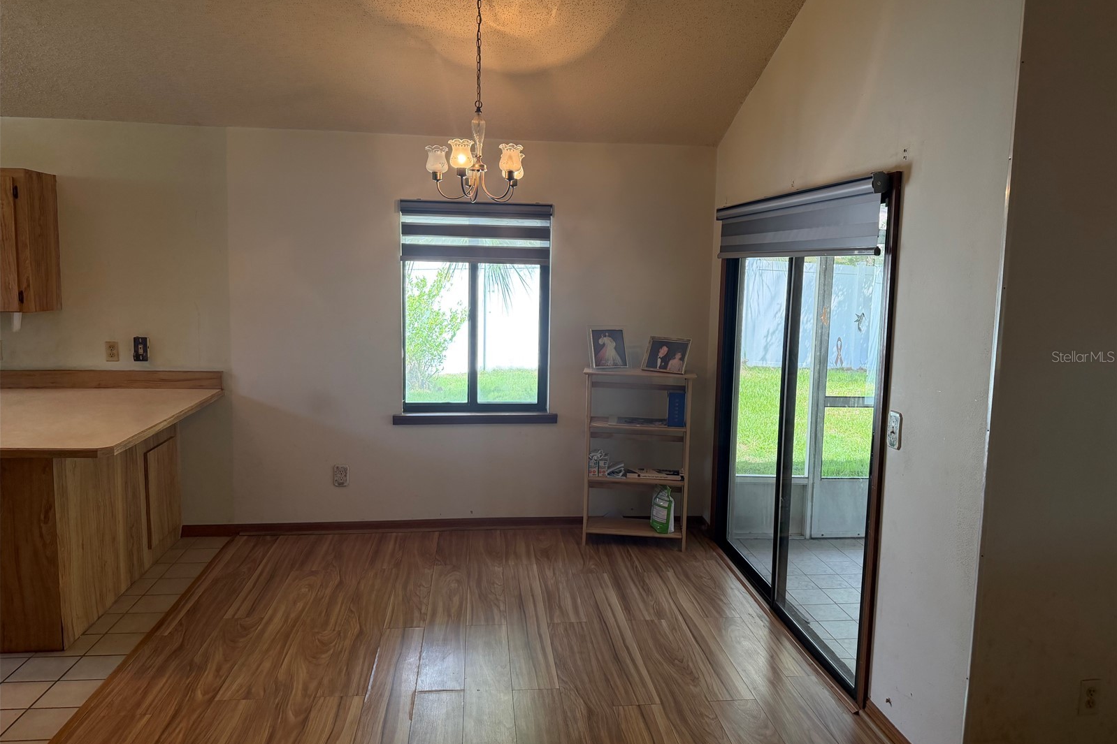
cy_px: 356
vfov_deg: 51.3
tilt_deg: -6.2
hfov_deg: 71.5
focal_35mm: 25
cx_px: 558
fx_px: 776
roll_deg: -1.3
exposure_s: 1/173
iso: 200
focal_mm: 6.76
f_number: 1.78
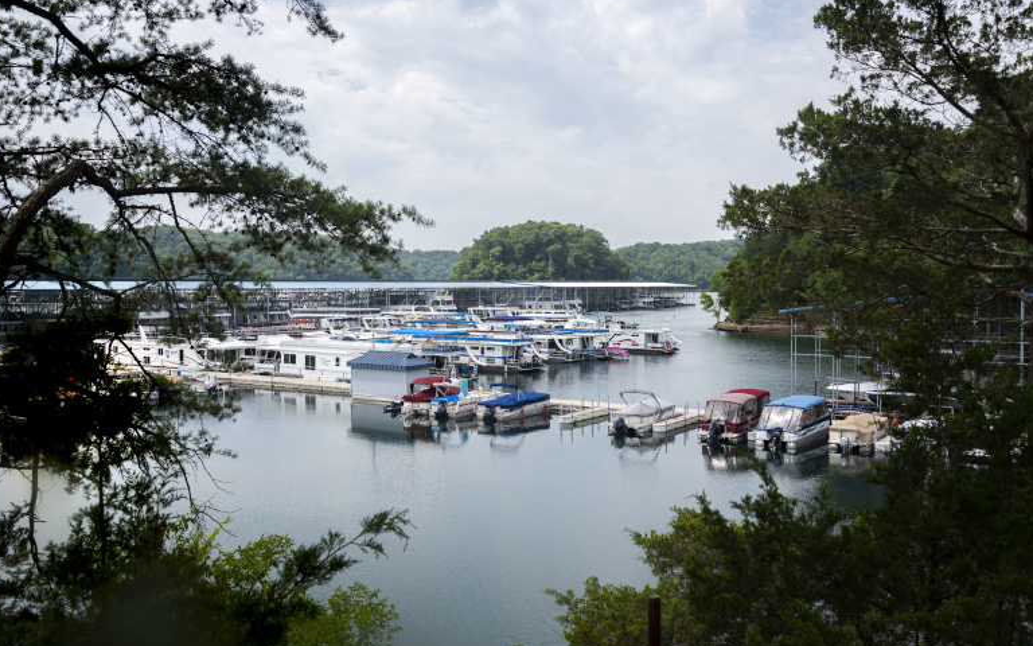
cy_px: 312
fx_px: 957
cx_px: 522
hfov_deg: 56.7
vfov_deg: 37.3
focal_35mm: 34
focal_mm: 32
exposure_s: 1/250
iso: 100
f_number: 8
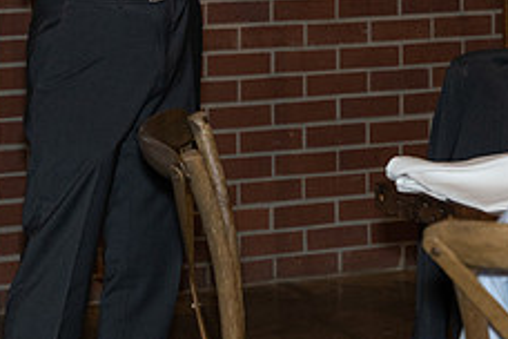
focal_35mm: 155
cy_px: -52
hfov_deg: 13.2
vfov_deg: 8.8
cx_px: 258
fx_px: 2187
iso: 2500
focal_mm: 61
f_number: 3.5
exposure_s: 1/125
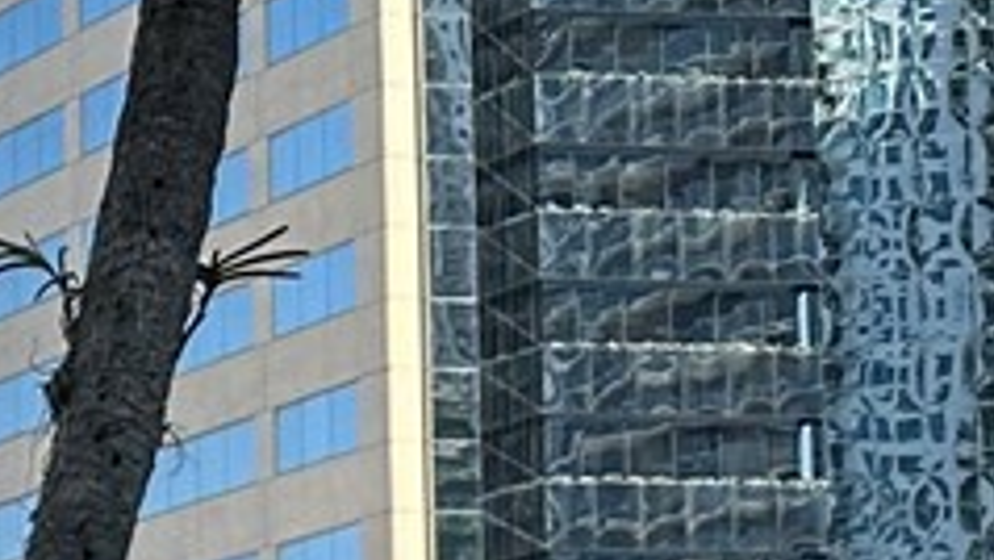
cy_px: 1174
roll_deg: +0.0
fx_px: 4640
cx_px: -1650
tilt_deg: +2.6
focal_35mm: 176
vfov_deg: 6.7
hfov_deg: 10.1
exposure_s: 1/3247
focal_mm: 6.86
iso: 80
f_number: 1.78
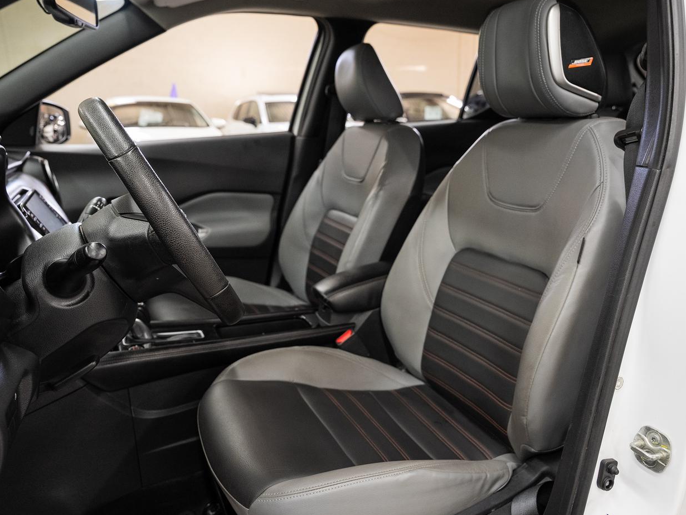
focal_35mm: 27
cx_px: 356
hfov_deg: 65.3
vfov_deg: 51.3
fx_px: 535
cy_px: 254
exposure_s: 1/40
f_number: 4.5
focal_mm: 24
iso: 640
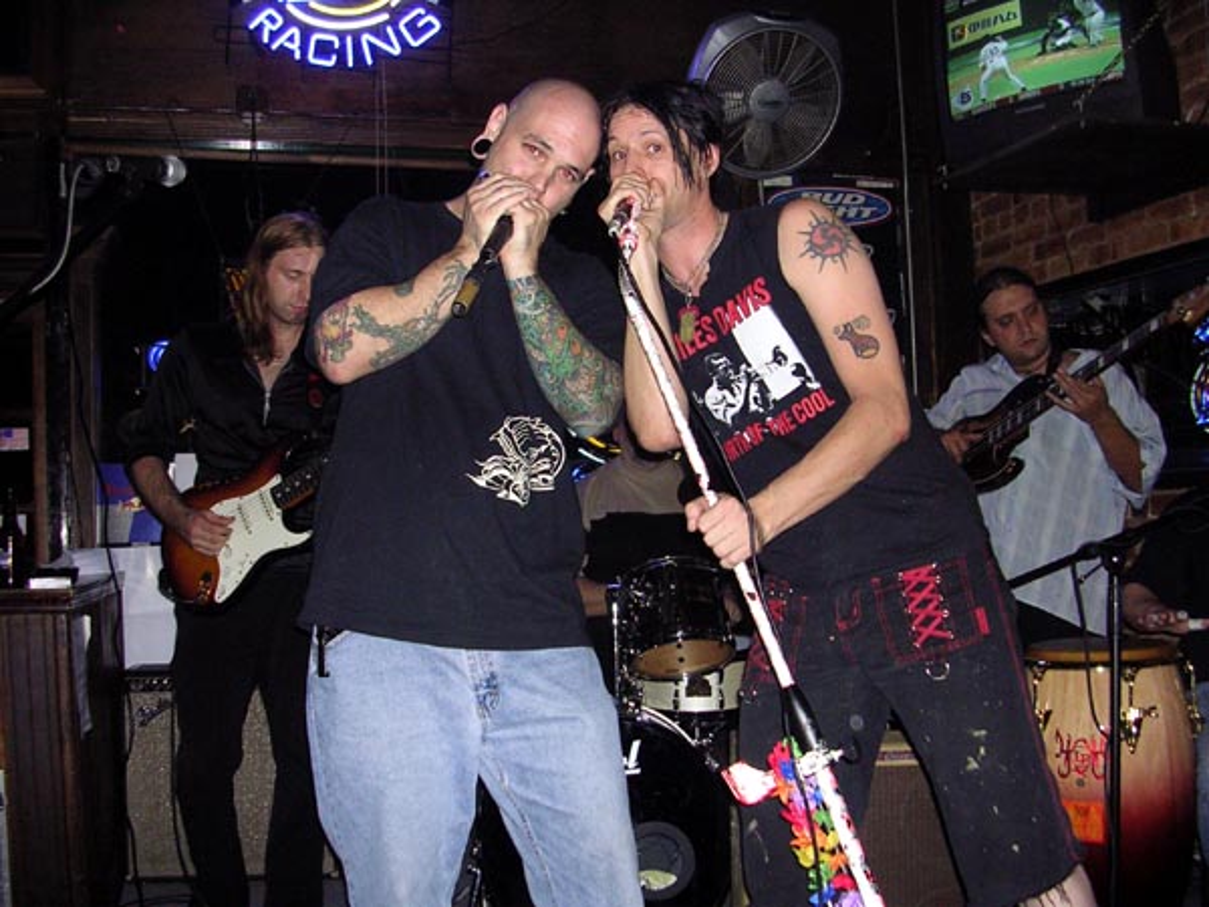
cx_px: 604
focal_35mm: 38
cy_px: 454
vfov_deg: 37.7
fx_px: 1327
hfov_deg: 49.0
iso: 133
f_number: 2.8
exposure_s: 1/60.1
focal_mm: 5.8
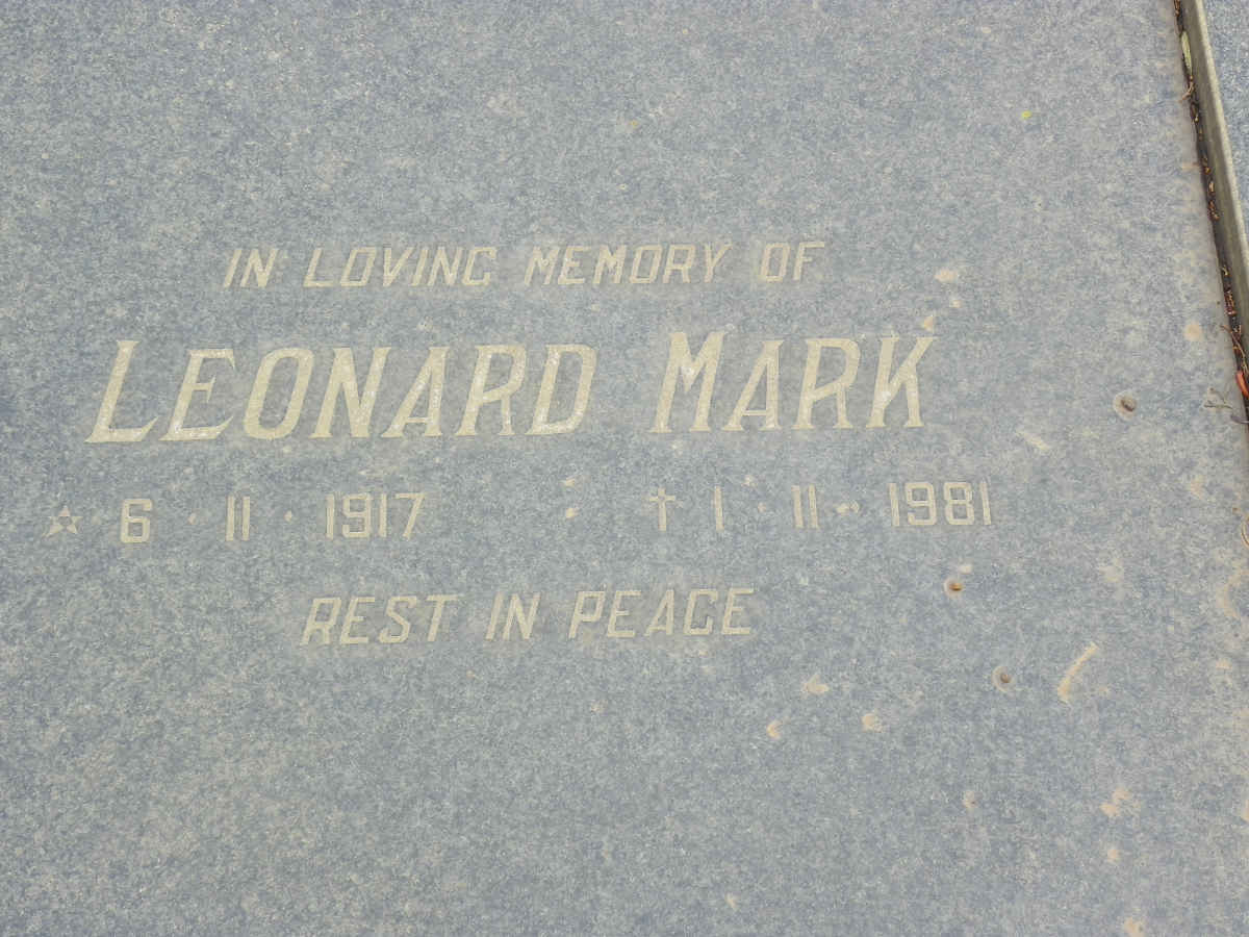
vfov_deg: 22.9
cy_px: 468
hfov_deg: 30.3
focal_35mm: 64
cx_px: 624
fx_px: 2309
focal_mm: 11.4
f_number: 3.5
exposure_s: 1/160
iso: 64
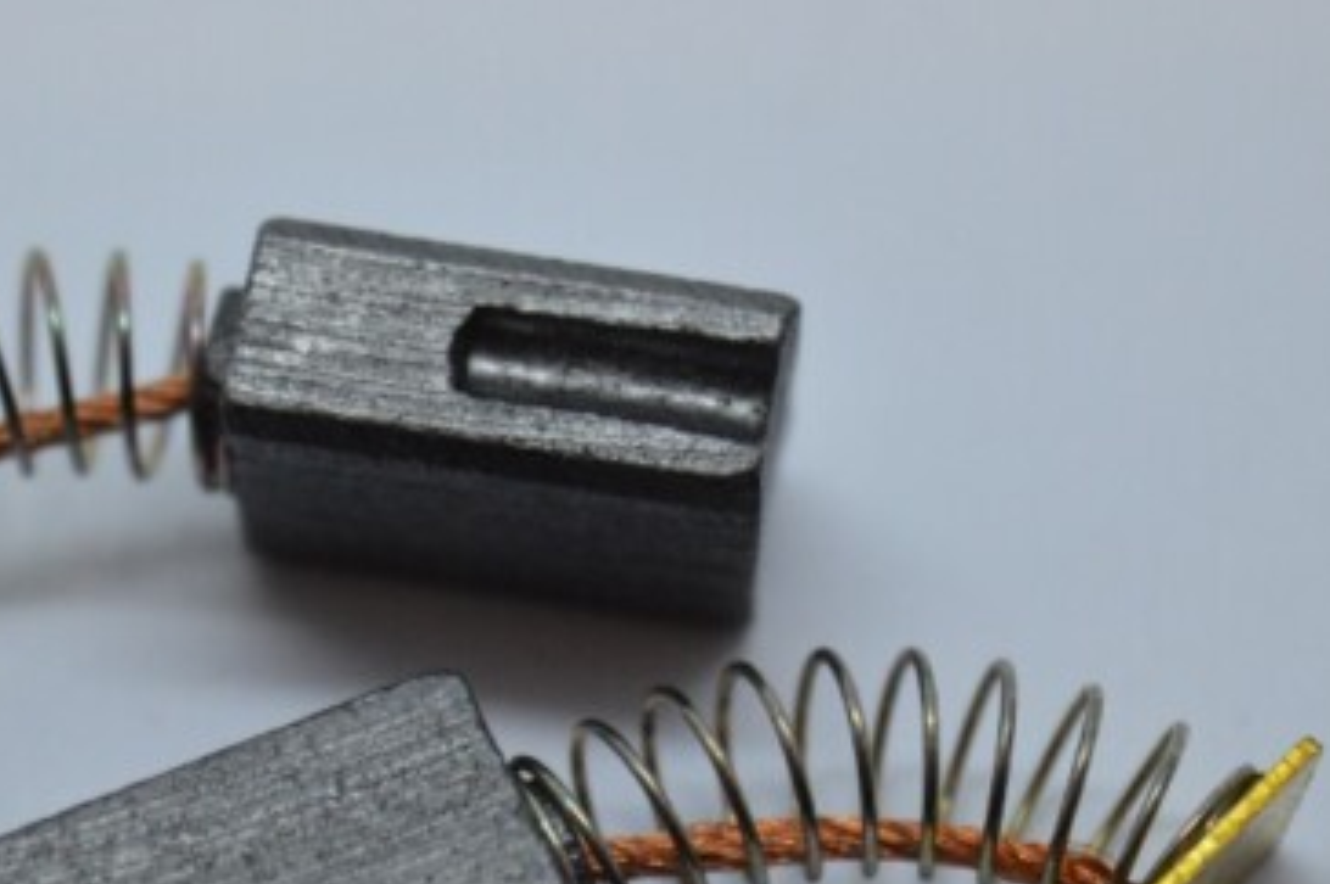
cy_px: 725
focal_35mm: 163
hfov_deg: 12.6
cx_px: 417
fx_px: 6016
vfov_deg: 8.4
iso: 400
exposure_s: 1/100
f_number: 5.6
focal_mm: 55
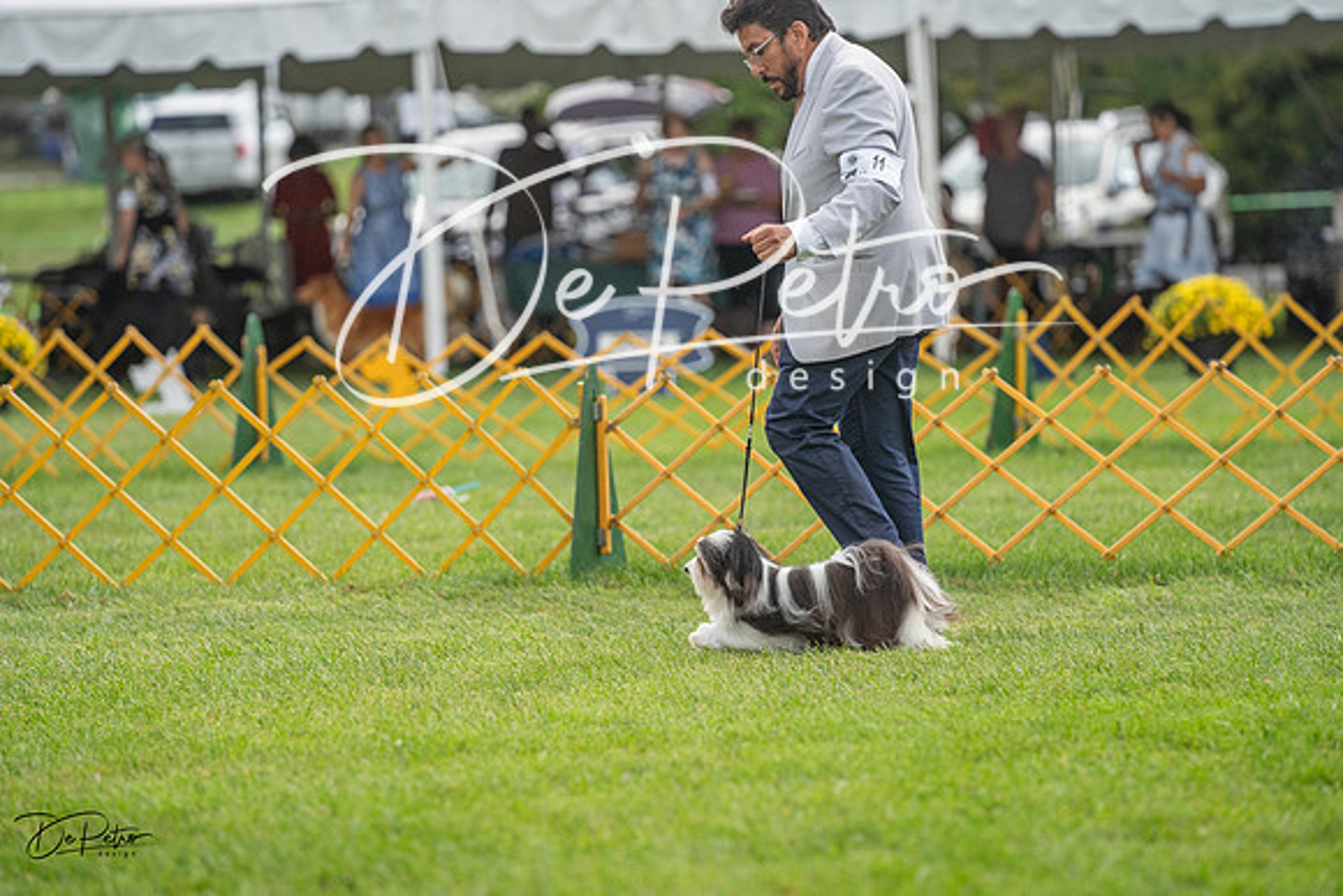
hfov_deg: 10.3
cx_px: 672
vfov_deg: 6.9
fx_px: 7463
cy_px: 448
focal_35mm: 200
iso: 1000
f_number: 3.5
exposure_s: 1/800
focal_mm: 200
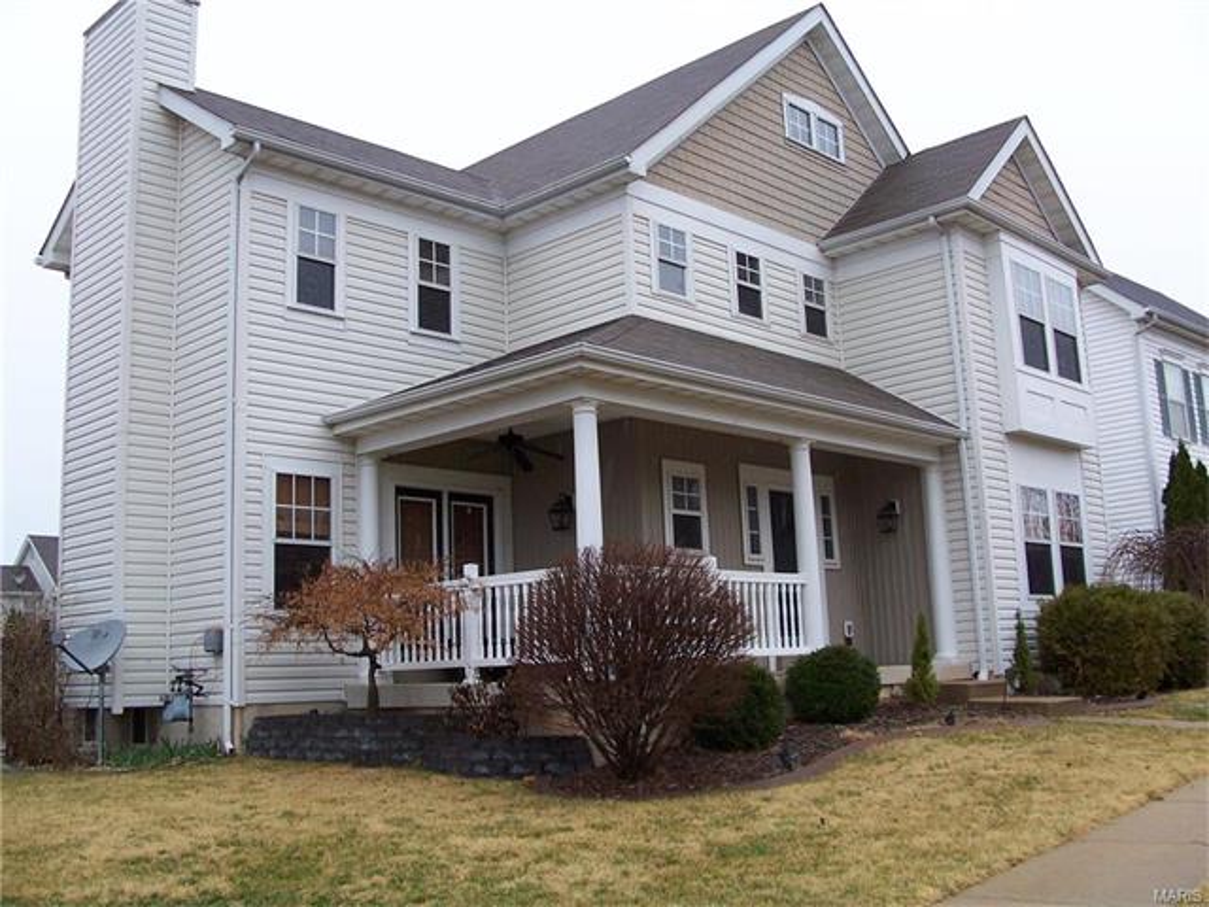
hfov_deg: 52.6
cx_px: 604
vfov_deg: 40.7
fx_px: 1222
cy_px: 454
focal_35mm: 35
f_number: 2.8
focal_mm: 6
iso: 80
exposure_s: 1/350
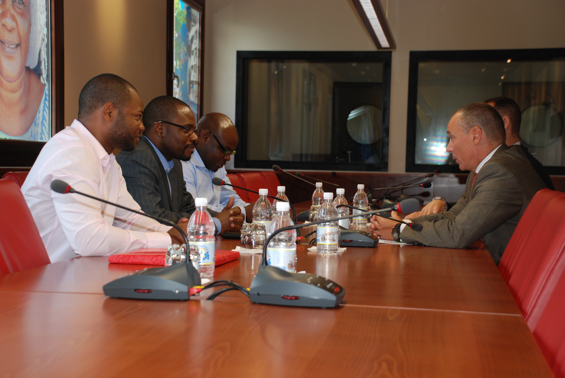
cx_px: 282
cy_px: 189
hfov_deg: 33.4
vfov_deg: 22.7
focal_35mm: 60
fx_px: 943
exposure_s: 1/60
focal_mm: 40
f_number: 4.5
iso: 320
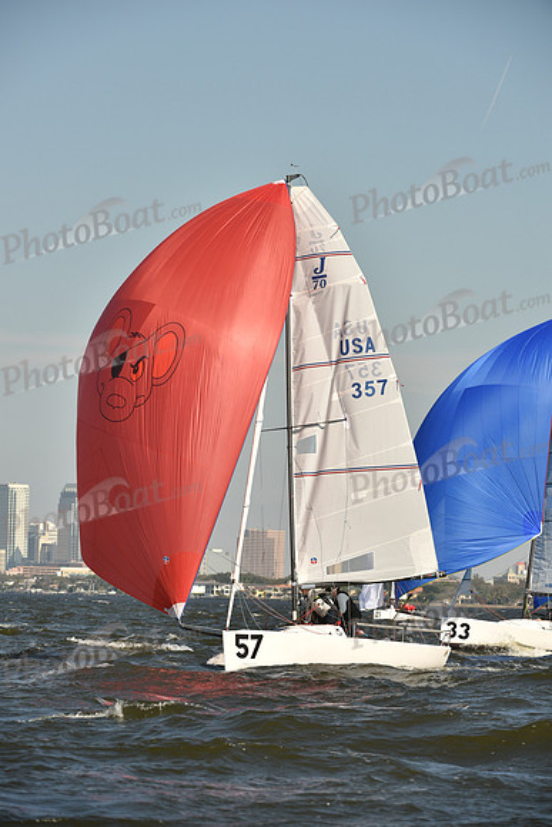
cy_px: 414
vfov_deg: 10.3
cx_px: 276
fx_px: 4597
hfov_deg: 6.9
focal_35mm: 200
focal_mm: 200
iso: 250
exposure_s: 1/1250
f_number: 7.1
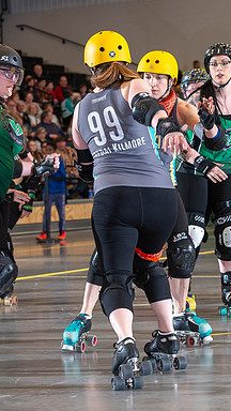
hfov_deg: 8.9
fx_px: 1481
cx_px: 199
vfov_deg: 15.8
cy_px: 206
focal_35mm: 136
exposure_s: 1/160
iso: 640
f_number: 5.6
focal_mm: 86
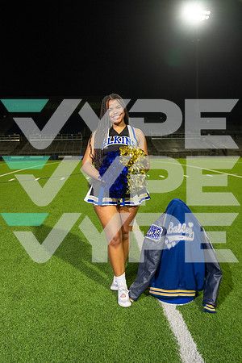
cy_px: 182
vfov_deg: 63.7
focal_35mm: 29
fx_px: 292
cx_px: 121
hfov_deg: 45.0
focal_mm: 29
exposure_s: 1/200
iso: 1000
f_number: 4.5
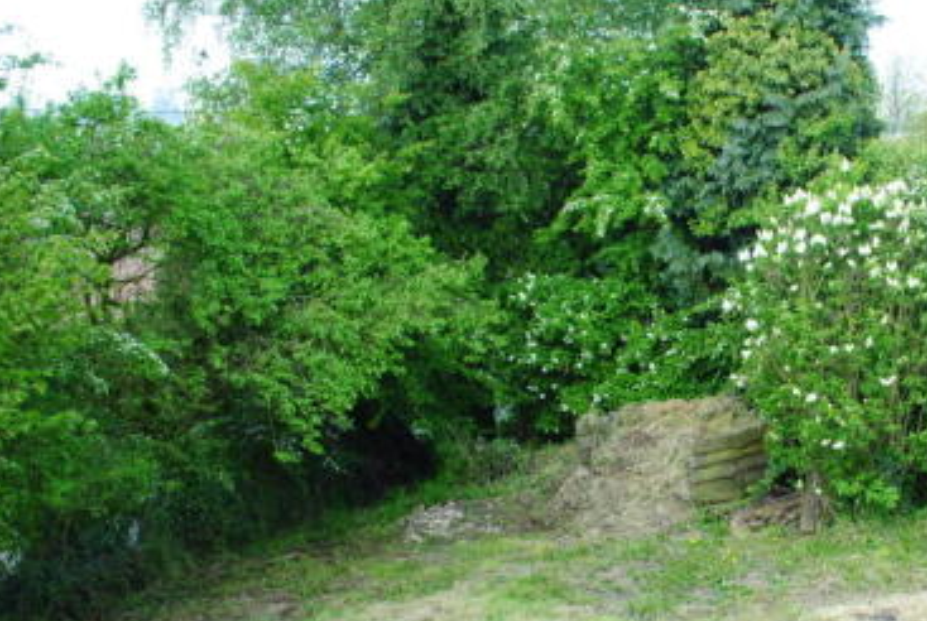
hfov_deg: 30.2
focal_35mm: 64
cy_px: 425
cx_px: 804
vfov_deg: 21.2
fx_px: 1651
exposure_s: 1/100
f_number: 8
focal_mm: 24
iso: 200
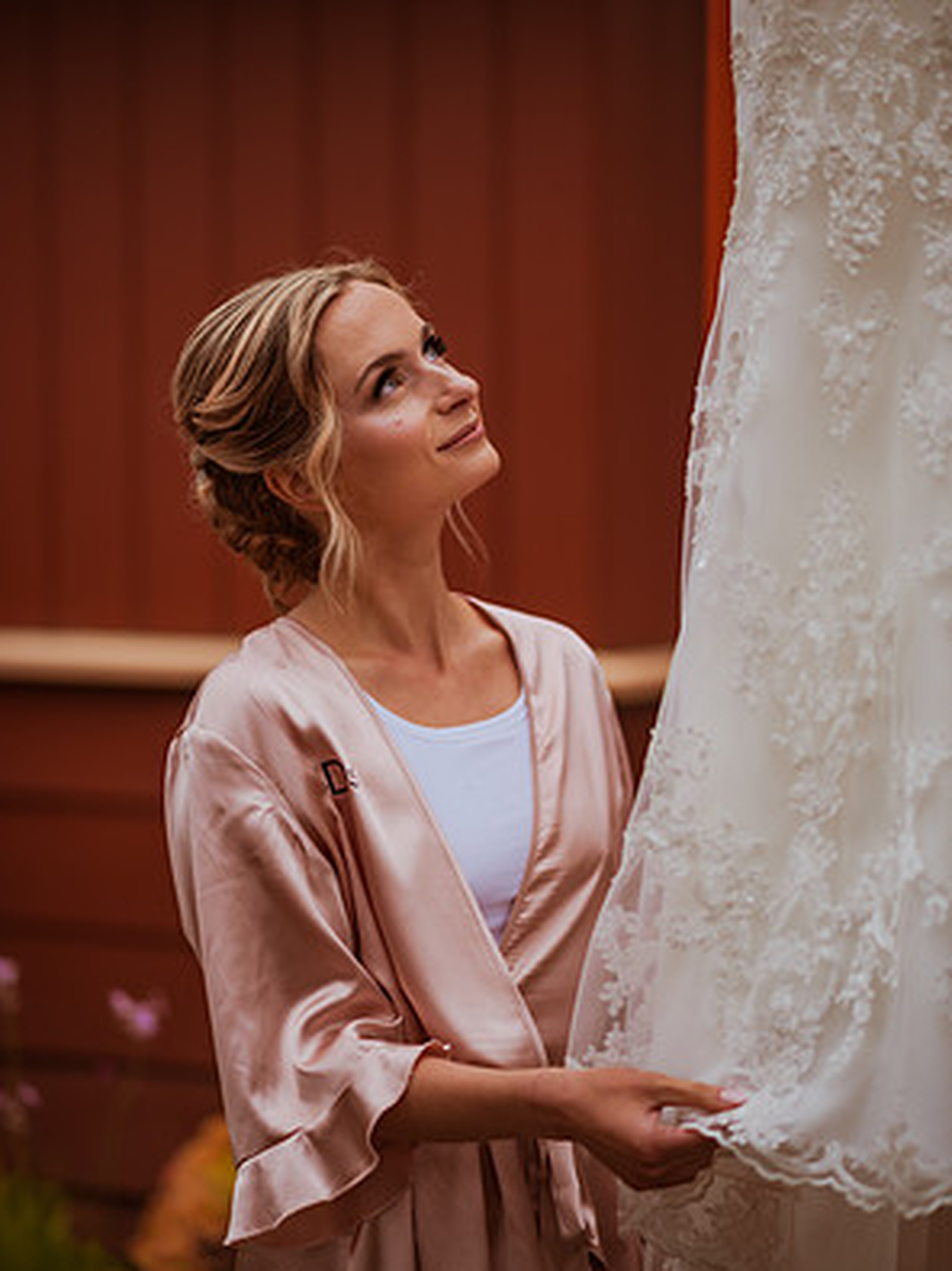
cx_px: 478
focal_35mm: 93
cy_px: 621
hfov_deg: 15.9
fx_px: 3412
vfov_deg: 21.1
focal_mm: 85
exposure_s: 1/2500
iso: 200
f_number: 1.8
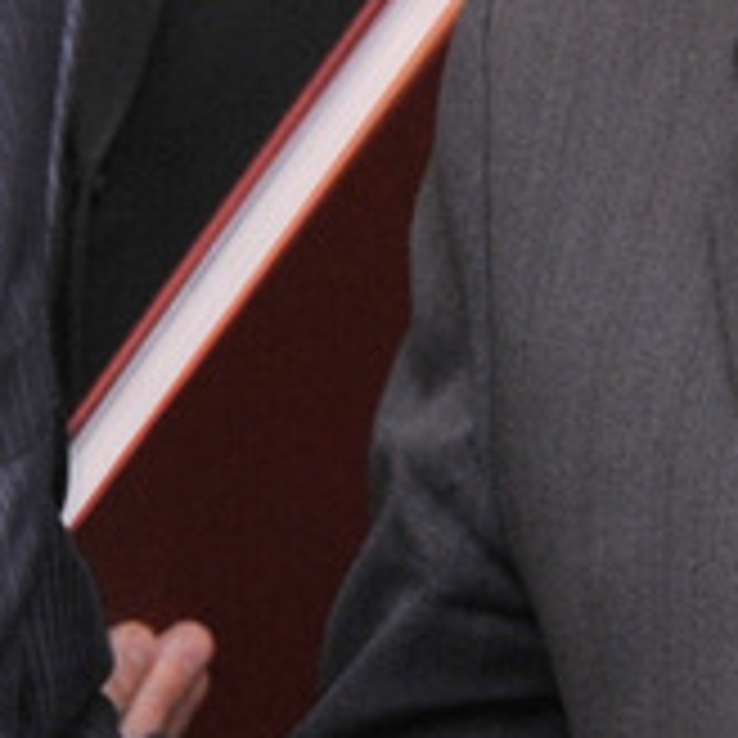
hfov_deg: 1.9
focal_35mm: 931
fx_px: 22456
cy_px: 241
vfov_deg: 1.9
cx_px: 441
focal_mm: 150
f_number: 5.6
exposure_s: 1/60
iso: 1250
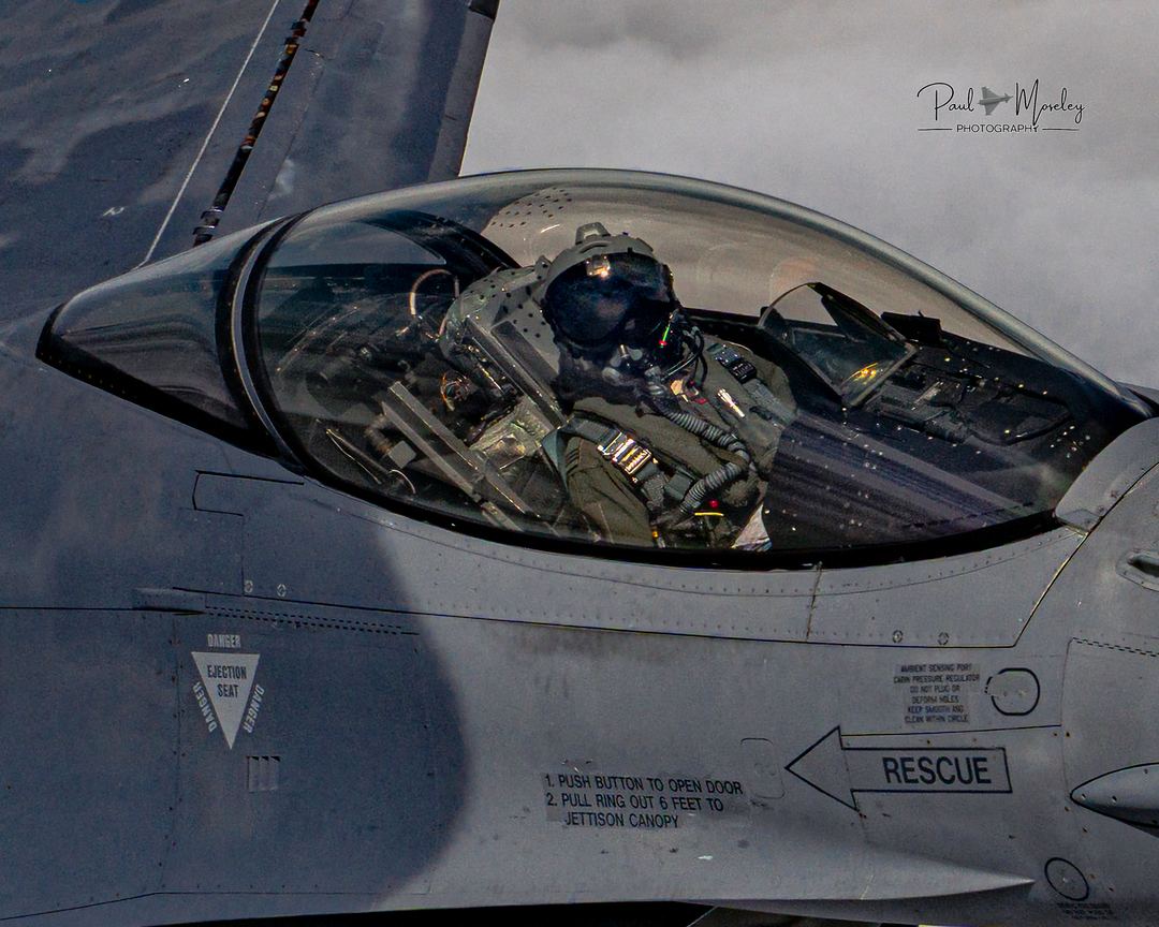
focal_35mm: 282
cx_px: 353
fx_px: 9684
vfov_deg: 5.5
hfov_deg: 6.8
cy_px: -136
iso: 160
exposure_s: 1/2000
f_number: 8
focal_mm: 46
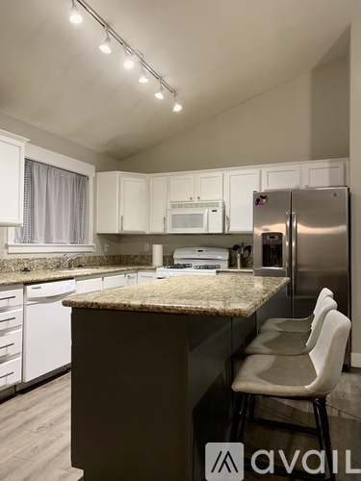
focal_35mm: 26
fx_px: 362
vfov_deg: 67.3
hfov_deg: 53.1
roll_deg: +0.0
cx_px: 180
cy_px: 240
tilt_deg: +2.3
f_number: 1.8
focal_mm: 4.25
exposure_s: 1/60
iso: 400
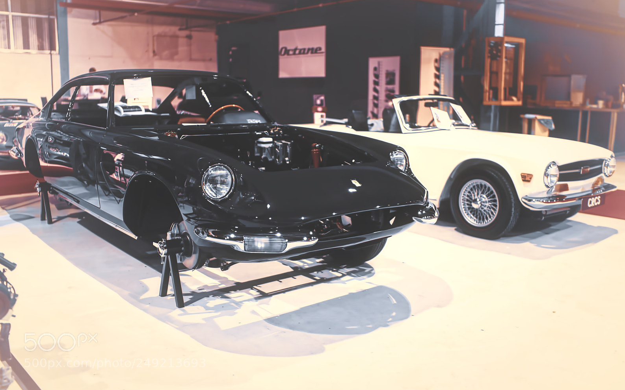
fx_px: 613
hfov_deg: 54.0
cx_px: 315
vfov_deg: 35.3
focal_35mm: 36
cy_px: 184
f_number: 1.4
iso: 320
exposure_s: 1/40
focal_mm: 35
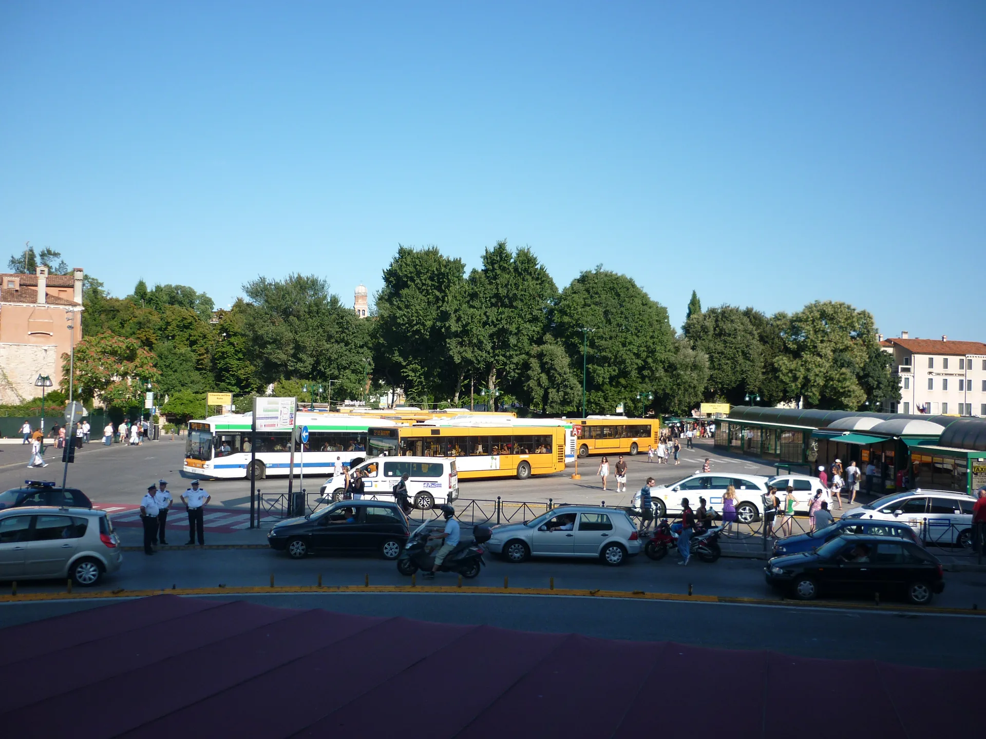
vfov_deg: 42.9
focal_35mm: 33
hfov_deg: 55.4
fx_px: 940
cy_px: 370
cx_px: 493
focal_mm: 5.5
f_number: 8
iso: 80
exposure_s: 1/125
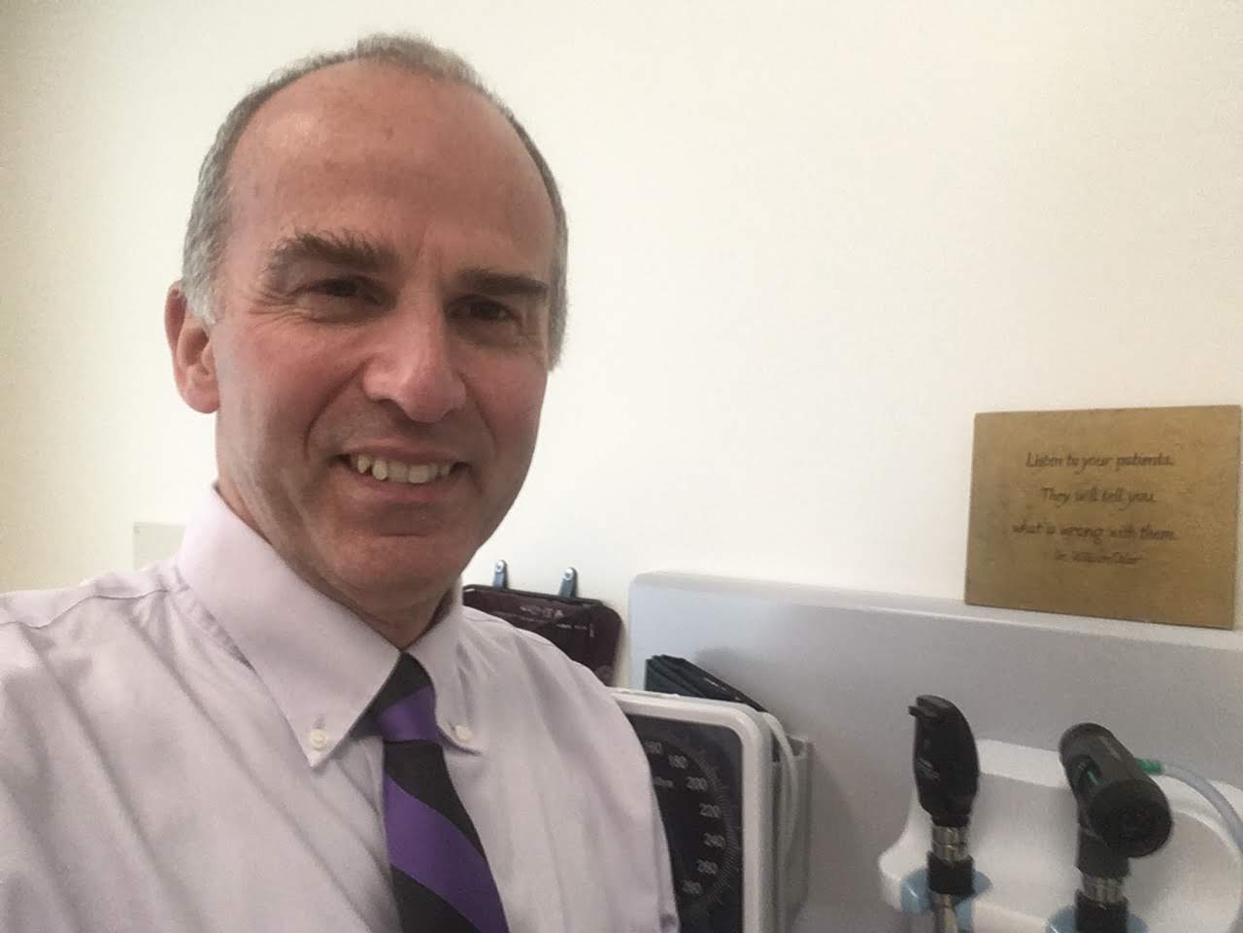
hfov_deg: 58.4
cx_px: 622
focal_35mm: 31
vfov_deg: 45.4
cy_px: 466
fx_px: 1113
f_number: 2.4
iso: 80
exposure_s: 1/30
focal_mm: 2.15
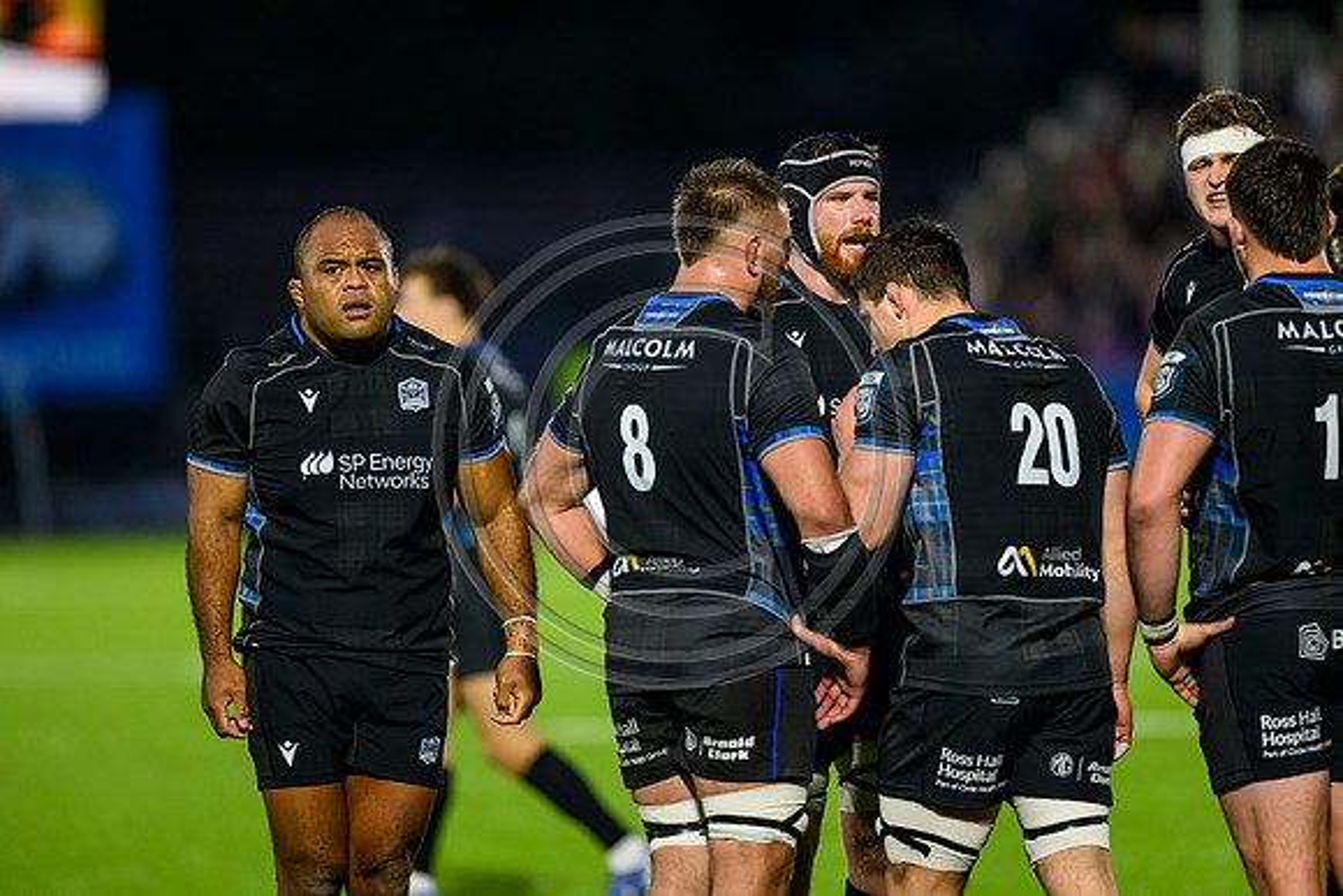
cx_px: 672
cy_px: 448
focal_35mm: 400
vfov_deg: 3.4
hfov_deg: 5.2
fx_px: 14925
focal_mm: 400
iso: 4000
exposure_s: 1/2000
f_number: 3.2
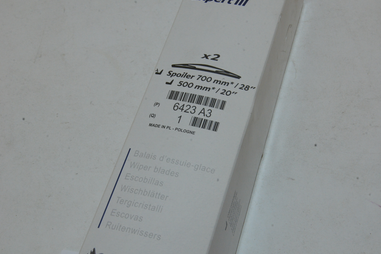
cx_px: 193
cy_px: 126
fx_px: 804
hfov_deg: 26.6
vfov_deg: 17.9
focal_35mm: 76
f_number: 25
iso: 1600
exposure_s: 1/50
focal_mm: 50
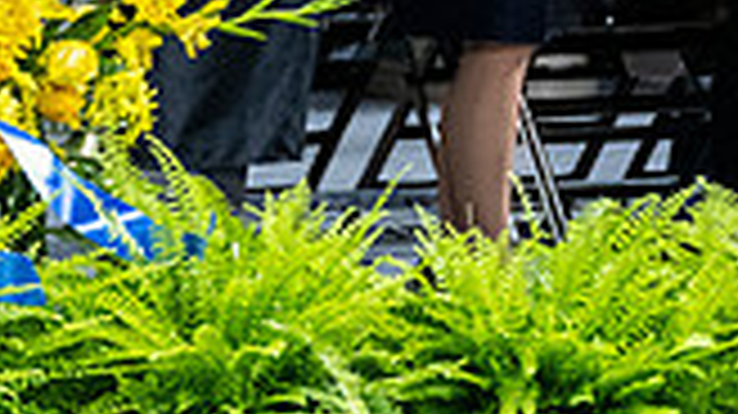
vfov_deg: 1.0
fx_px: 24484
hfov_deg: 1.7
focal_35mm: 1252
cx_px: 1191
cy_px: -83
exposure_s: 1/200
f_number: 4
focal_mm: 190
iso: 2000
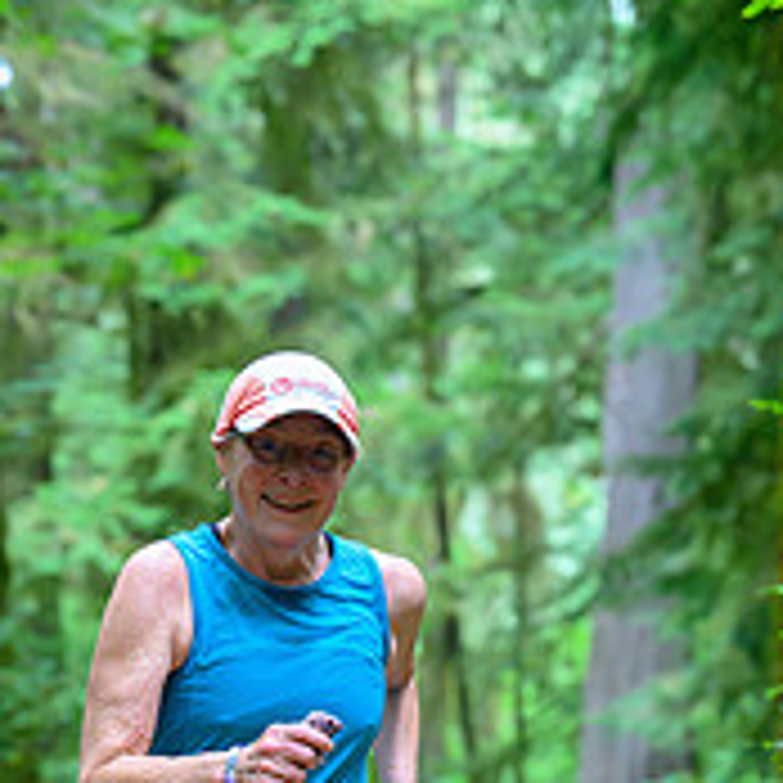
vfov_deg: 9.6
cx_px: 302
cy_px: 981
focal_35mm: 180
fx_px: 4606
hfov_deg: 9.7
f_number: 4
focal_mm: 82
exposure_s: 1/800
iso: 9000
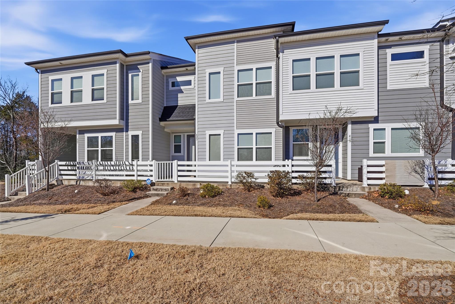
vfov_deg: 81.2
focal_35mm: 14
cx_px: 228
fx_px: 177
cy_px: 152
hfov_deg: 104.3
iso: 400
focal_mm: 14
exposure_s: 1/5000
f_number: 11
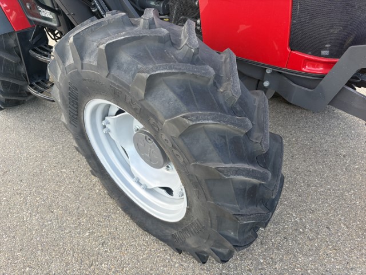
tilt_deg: -38.3
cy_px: 138
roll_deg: +3.3
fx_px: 275
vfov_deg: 53.1
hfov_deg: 67.3
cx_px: 183
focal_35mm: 26
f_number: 1.6
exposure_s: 1/122
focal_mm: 5.96
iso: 50
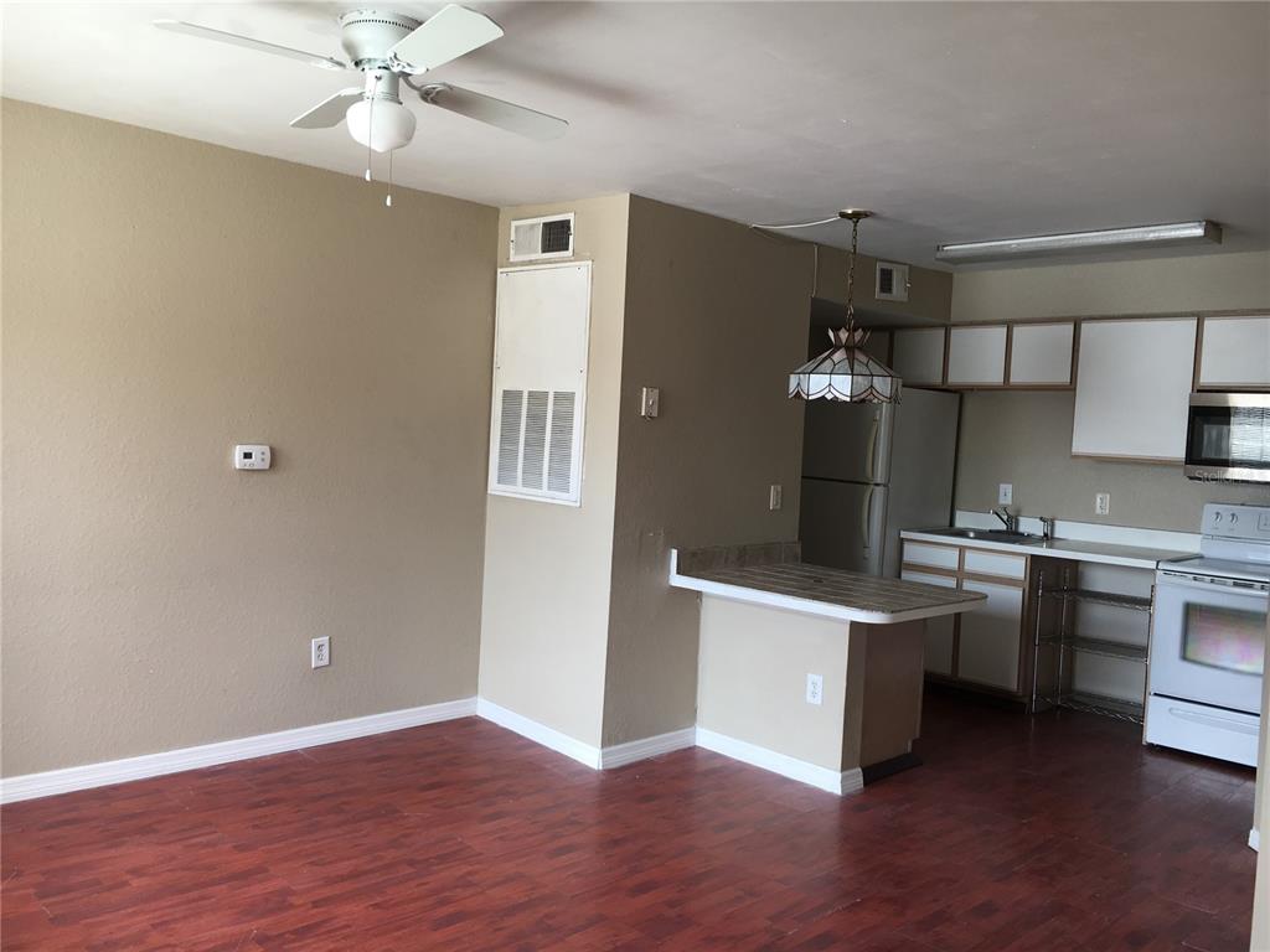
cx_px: 635
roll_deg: -3.3
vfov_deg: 48.2
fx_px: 1064
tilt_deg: -2.1
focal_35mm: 29
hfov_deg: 61.7
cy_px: 476
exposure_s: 1/60
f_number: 2.2
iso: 25
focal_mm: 4.15
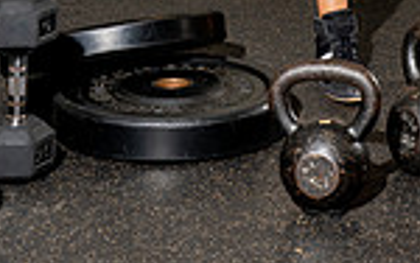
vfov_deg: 6.3
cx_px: 403
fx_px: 2314
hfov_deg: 10.3
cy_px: -313
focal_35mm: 202
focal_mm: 66
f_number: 5.6
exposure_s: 1/200
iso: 200
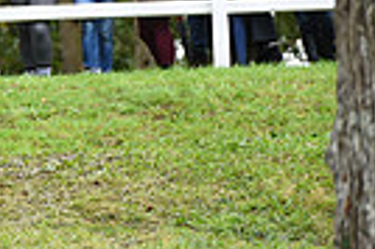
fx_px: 9020
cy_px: 42
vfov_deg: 1.6
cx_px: -397
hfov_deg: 2.4
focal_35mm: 867
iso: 1400
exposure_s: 1/1250
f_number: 4.5
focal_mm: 200
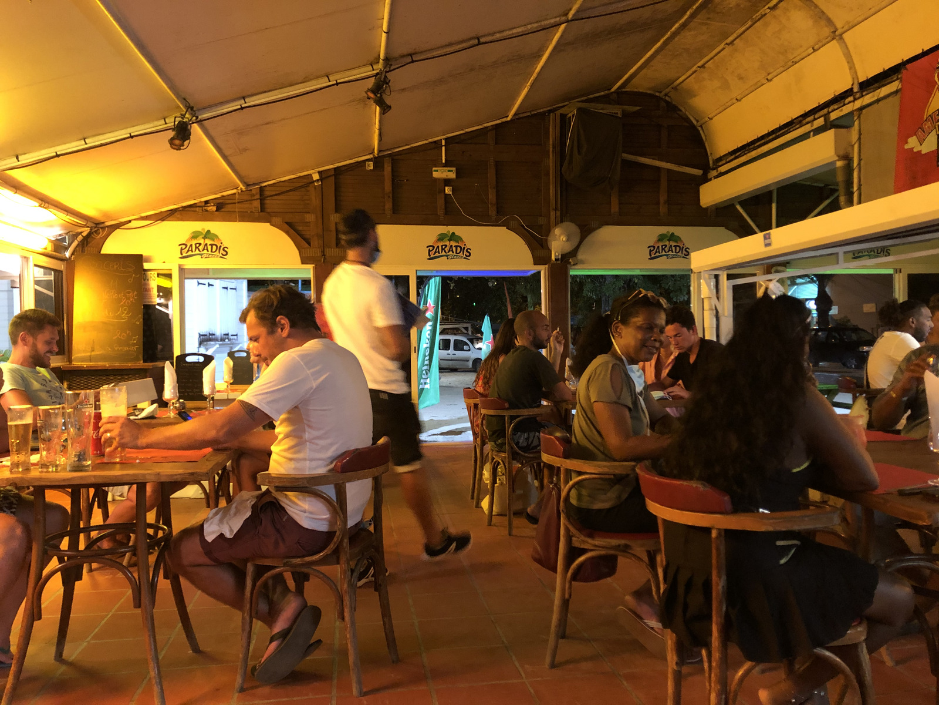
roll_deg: +1.6
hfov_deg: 63.4
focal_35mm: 28
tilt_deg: -0.3
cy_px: 352
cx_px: 470
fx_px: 760
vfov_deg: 49.7
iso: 100
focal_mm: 4
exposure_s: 1/4
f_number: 1.8
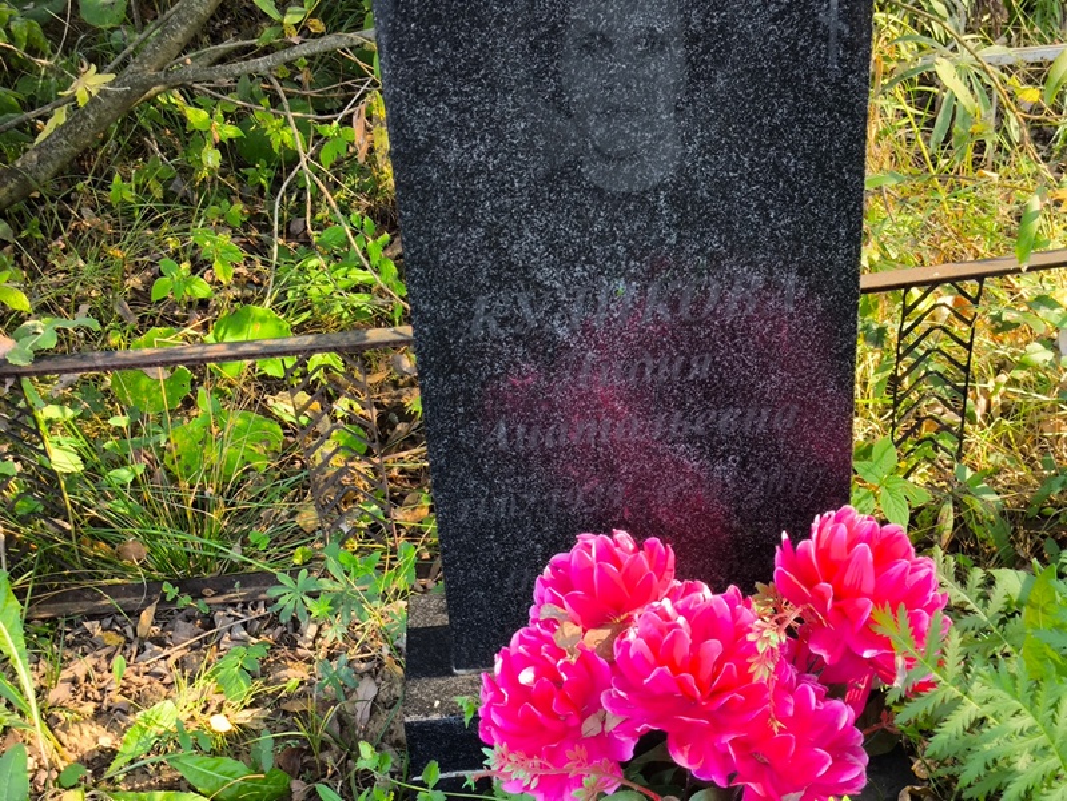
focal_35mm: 50
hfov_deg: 38.2
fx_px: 1542
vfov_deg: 29.1
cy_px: 400
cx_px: 534
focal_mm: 4.71
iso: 64
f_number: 1.7
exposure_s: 1/60
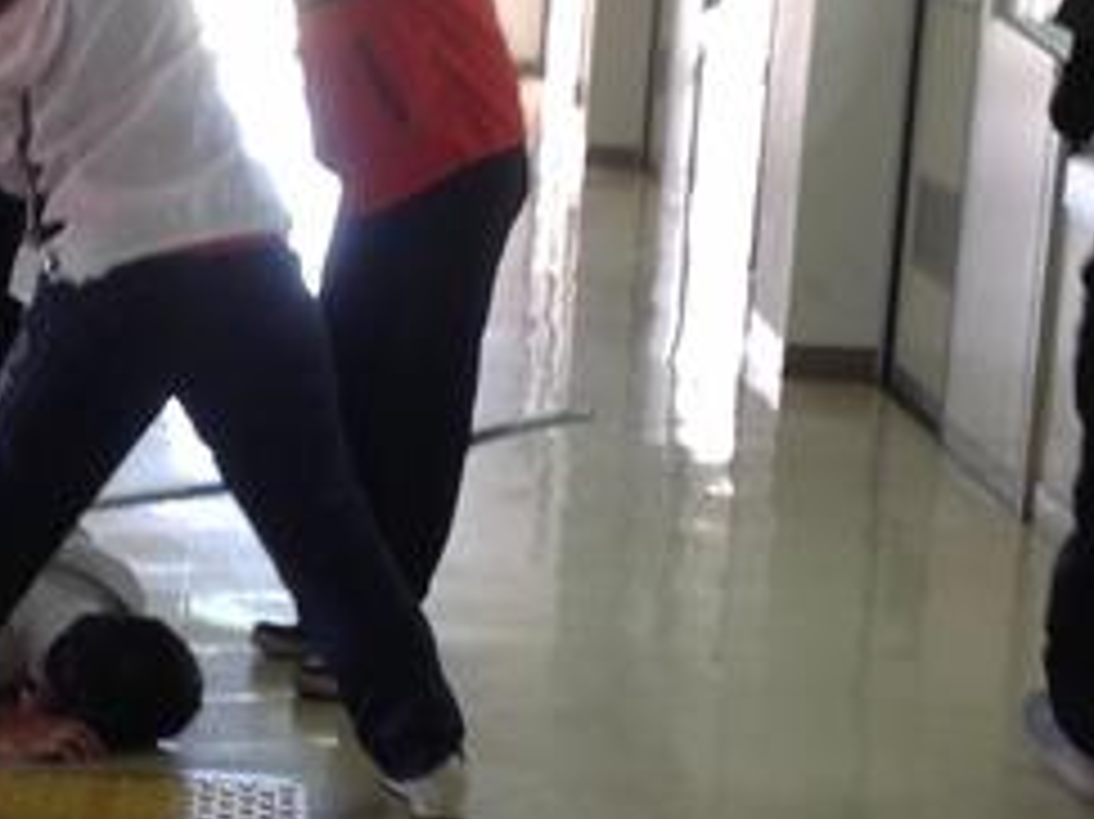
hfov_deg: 18.1
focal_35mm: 108
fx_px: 3412
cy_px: 448
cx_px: 261
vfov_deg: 13.7
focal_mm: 4.3
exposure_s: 1/20
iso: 50
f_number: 2.4
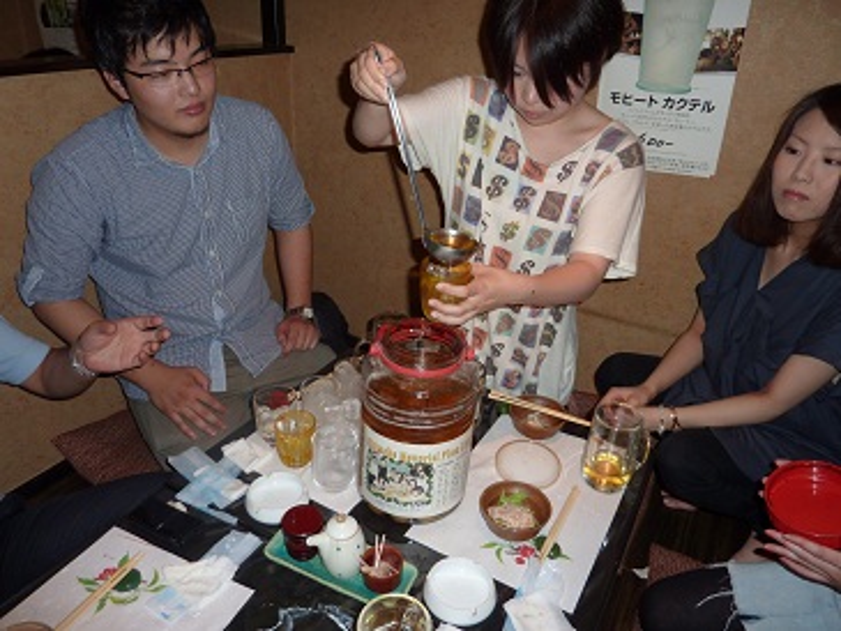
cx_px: 420
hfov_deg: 69.4
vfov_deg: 54.9
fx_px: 608
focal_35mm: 25
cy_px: 316
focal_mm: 4.1
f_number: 3.3
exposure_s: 1/30
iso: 100
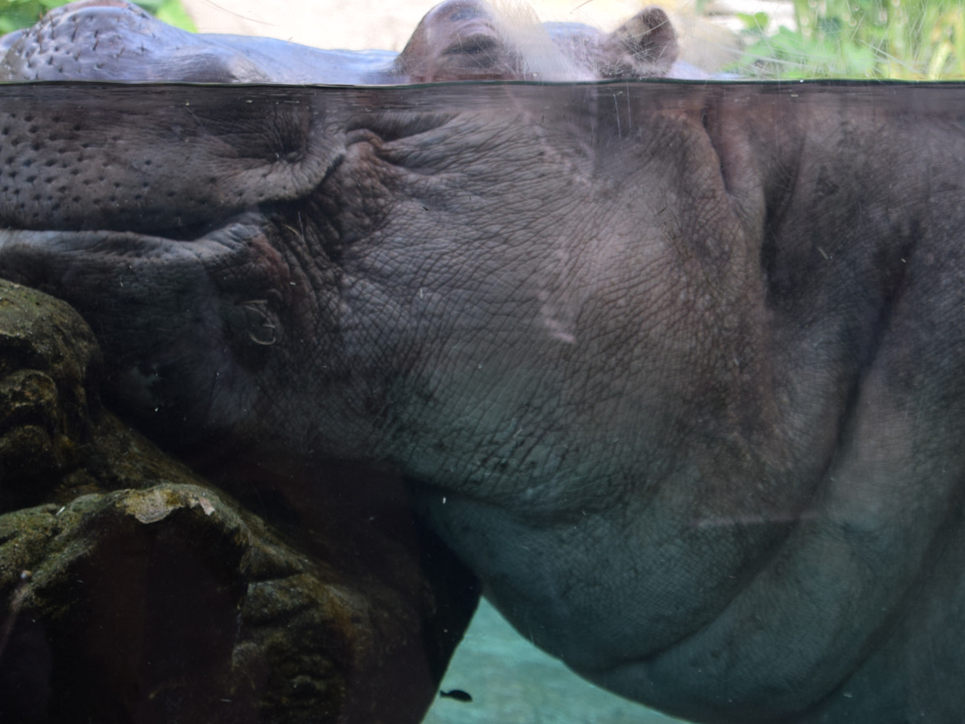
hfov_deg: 31.5
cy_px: 376
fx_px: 1701
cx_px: 621
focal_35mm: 61
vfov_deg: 24.0
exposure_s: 1/100
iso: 320
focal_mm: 24
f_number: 3.8
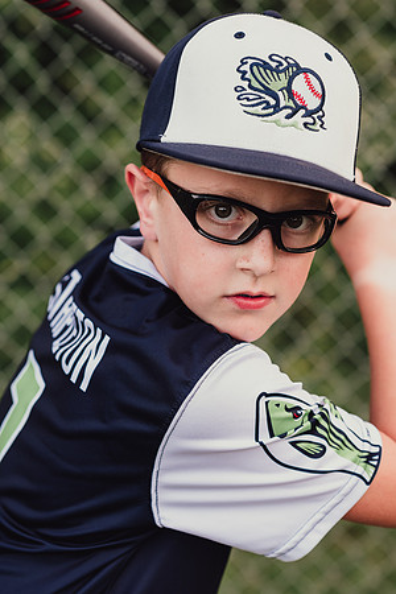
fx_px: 1402
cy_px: 297
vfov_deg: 23.9
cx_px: 198
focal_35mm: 85
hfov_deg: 16.1
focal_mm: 85
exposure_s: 1/320
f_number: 3.2
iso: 200
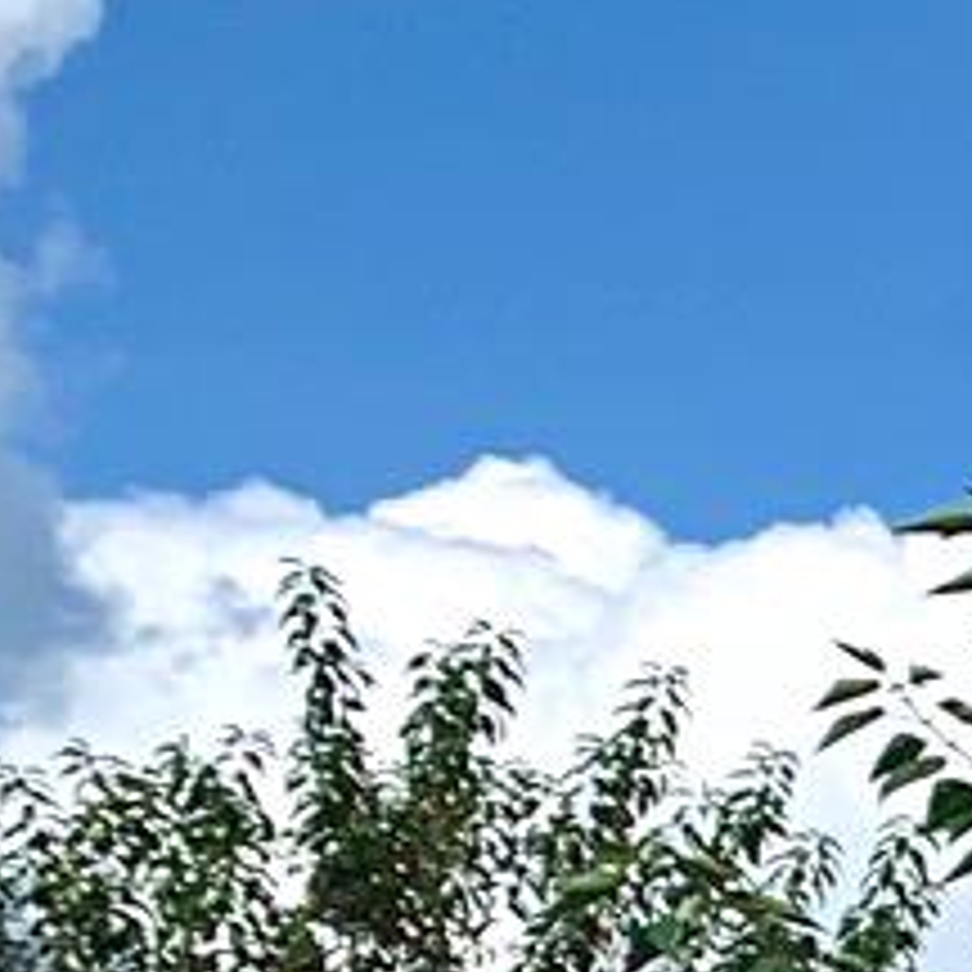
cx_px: 3807
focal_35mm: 218
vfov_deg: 7.2
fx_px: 6925
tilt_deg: -2.9
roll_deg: -0.5
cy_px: 2768
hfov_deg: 6.5
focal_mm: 4.25
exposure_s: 1/4902
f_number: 1.8
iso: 25
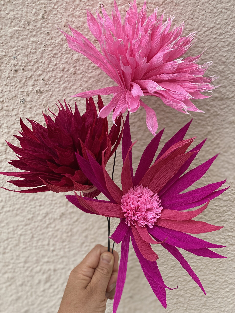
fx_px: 471
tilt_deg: -24.1
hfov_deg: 28.0
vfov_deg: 36.8
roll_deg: -1.6
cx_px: 118
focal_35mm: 52
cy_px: 156
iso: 20
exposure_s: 1/1332
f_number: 2
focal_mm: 6
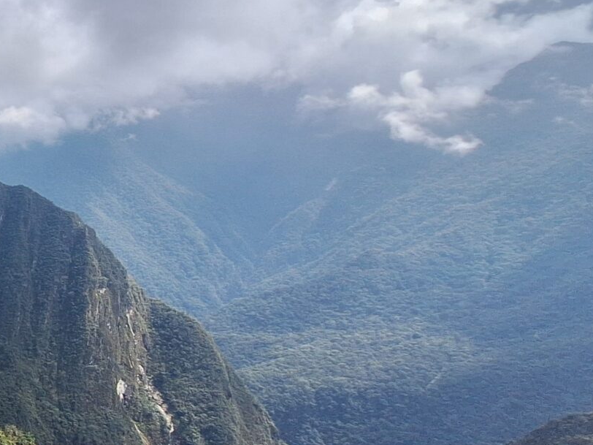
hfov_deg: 30.1
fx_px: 702
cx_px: -262
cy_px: 174
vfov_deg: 35.0
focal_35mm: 41
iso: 40
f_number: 2.2
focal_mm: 1.74
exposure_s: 1/2625
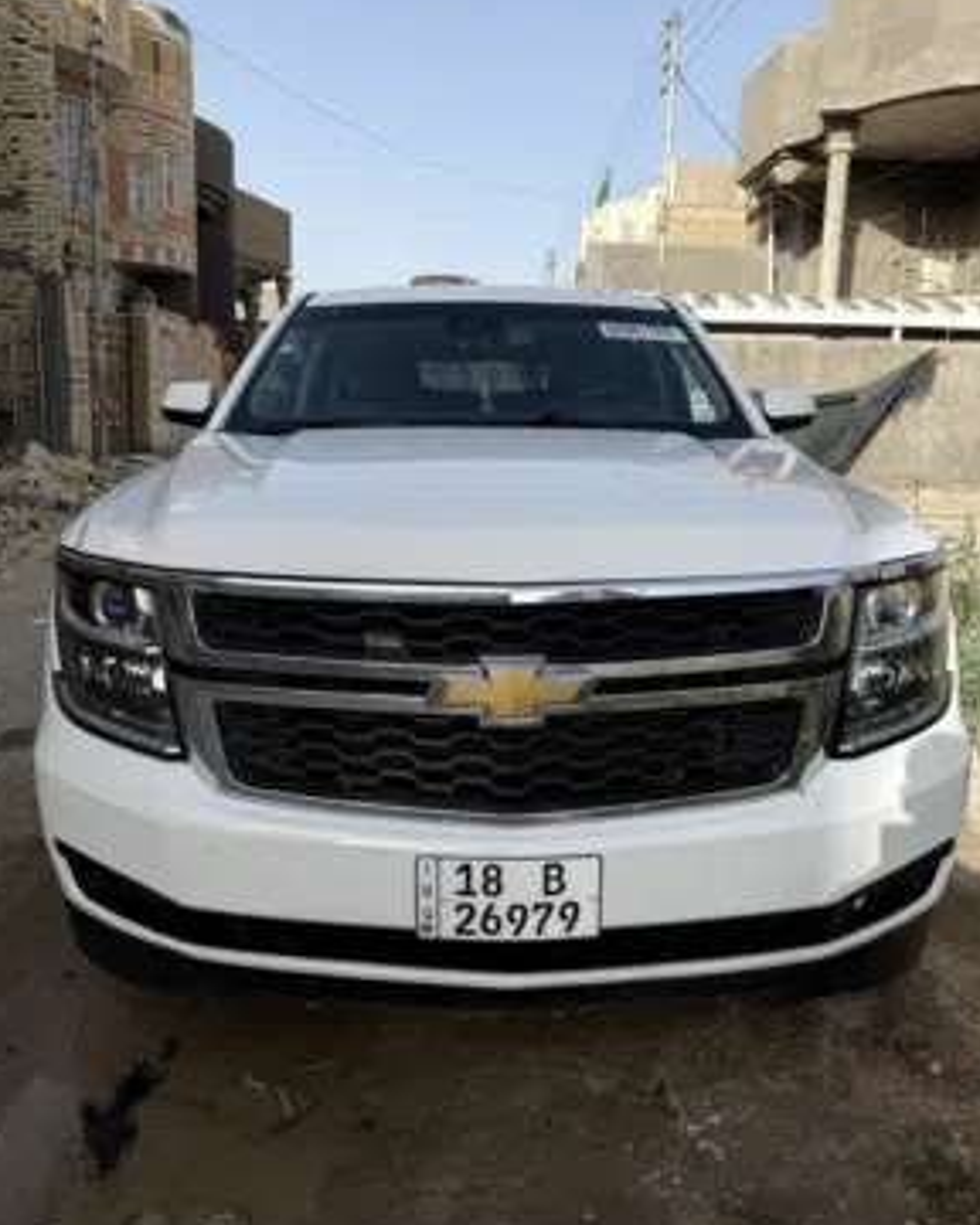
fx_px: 943
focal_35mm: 26
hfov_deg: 54.9
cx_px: 490
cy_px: 589
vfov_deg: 66.0
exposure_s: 1/3021
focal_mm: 6.76
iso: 80
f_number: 1.78
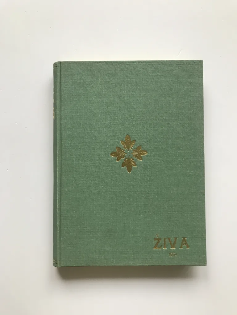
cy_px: 158
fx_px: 256
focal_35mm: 28
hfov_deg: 49.7
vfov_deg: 63.4
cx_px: 118
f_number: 1.8
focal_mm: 3.99
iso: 40
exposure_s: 1/25
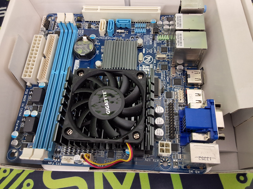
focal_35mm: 28
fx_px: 205
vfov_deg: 49.7
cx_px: 126
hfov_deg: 63.4
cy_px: 94
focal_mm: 2.91
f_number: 1.9
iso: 320
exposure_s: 1/24
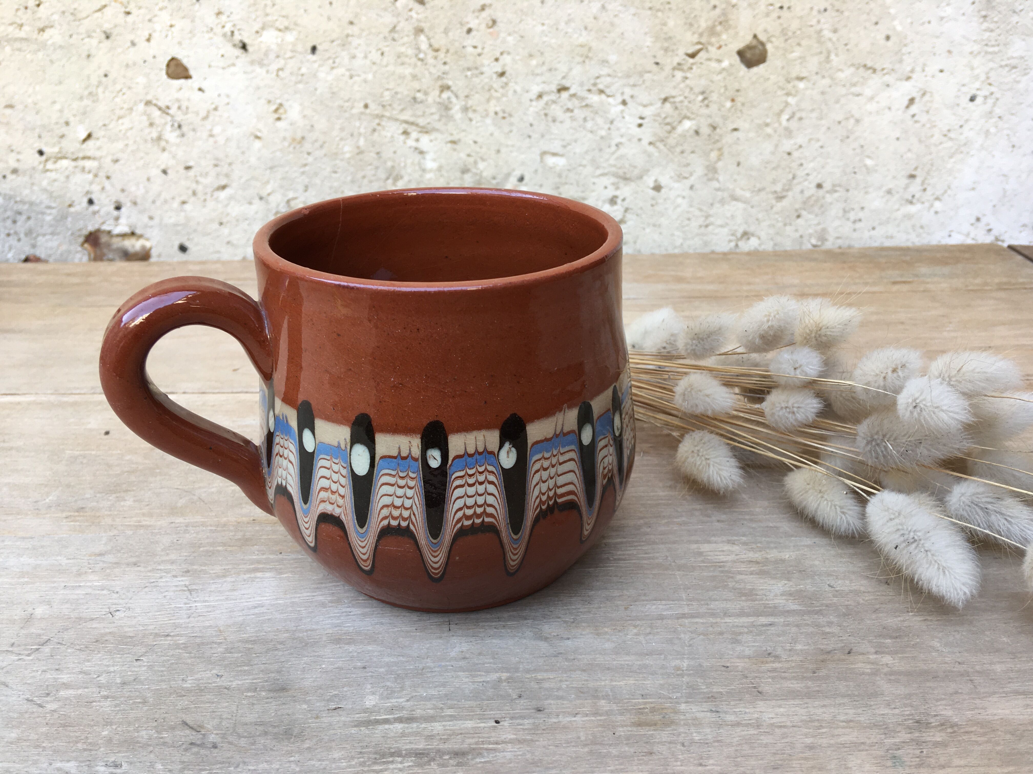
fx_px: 865
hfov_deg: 61.7
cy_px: 387
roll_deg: +1.3
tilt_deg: -24.4
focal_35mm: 29
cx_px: 516
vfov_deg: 48.2
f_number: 2.2
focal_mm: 4.15
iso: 25
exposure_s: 1/50
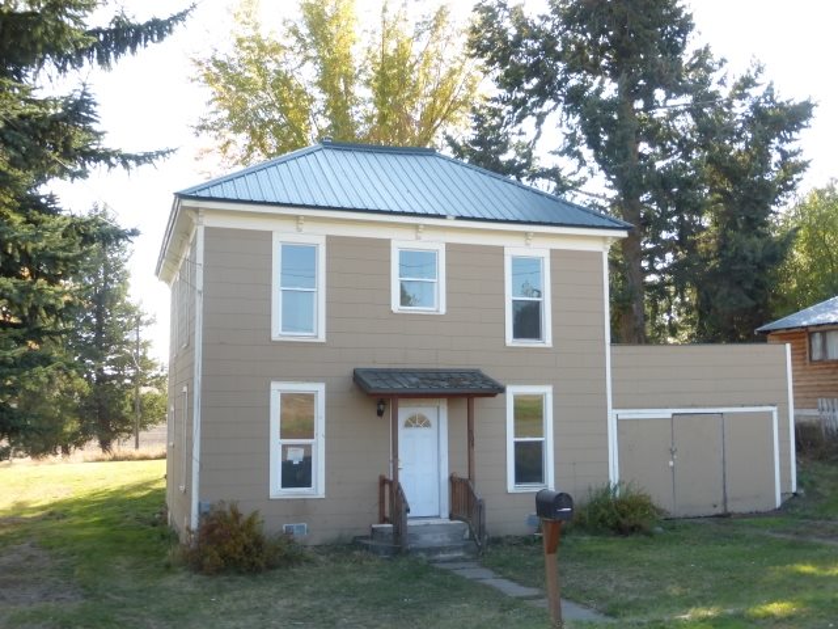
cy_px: 314
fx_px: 847
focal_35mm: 35
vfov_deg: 40.7
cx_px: 419
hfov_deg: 52.6
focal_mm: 6.1
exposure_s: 1/125
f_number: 3.7
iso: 100
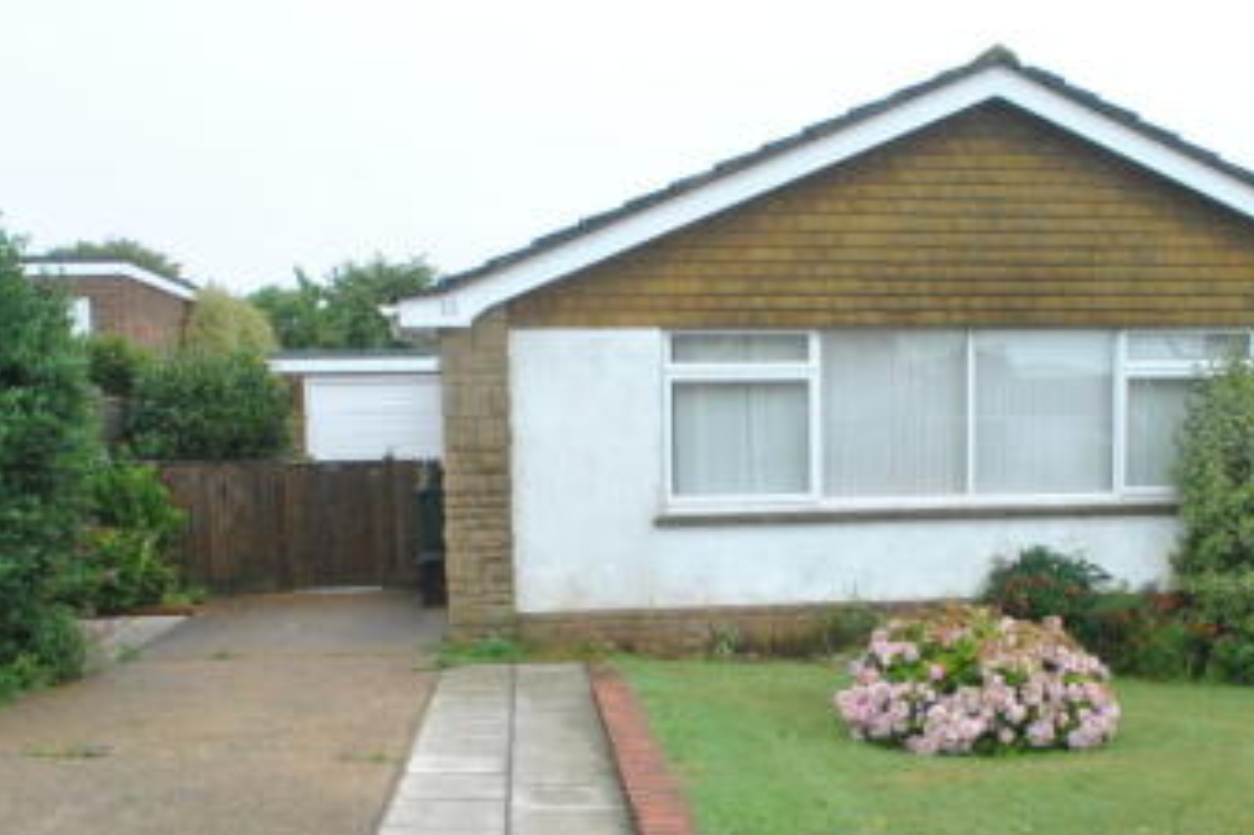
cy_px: 529
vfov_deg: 34.8
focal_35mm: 38
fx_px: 1323
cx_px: 701
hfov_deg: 50.6
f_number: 13
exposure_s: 1/200
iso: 1600
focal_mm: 18
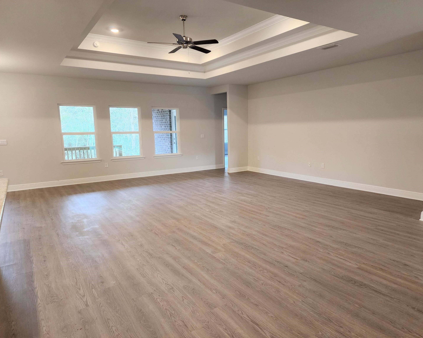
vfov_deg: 58.8
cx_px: 222
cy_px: 169
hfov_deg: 70.2
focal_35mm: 24
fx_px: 300
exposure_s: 1/120
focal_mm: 6.4
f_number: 1.8
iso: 320
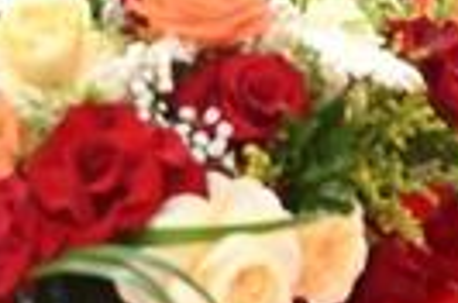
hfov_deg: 5.3
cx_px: -537
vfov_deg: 3.6
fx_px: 4823
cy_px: -112
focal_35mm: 380
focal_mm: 63
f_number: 4
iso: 3200
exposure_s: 1/250
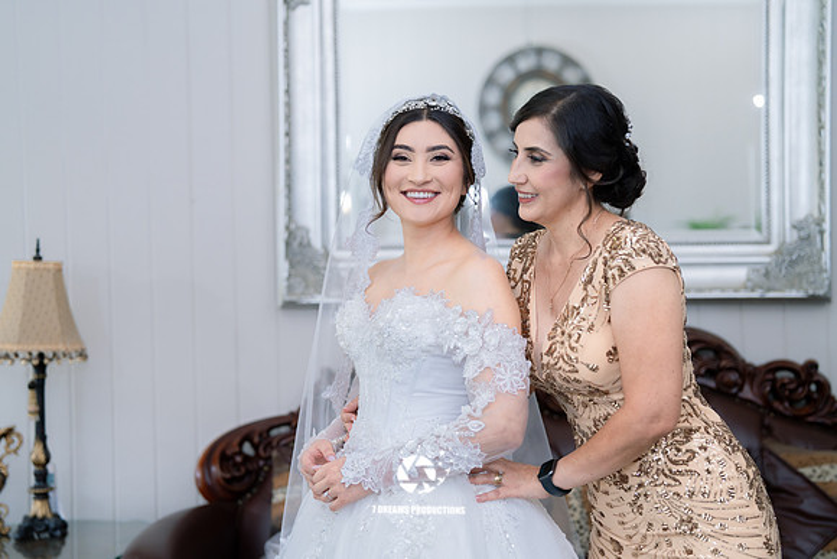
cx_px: 436
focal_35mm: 54
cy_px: 279
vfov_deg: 25.2
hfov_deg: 37.0
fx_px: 1250
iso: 640
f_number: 2
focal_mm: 50
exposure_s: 1/200
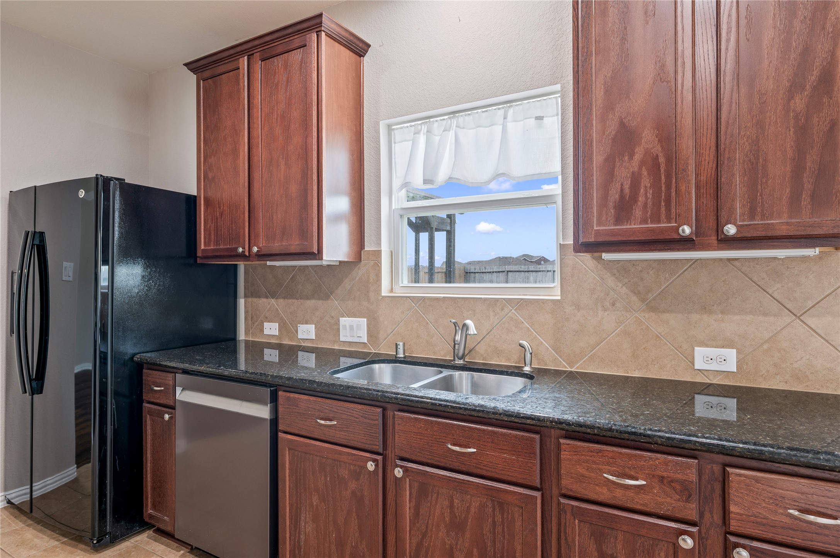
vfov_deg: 61.9
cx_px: 420
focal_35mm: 20
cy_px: 279
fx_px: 466
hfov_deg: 84.0
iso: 125
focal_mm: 20
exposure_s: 1/2
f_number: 6.3
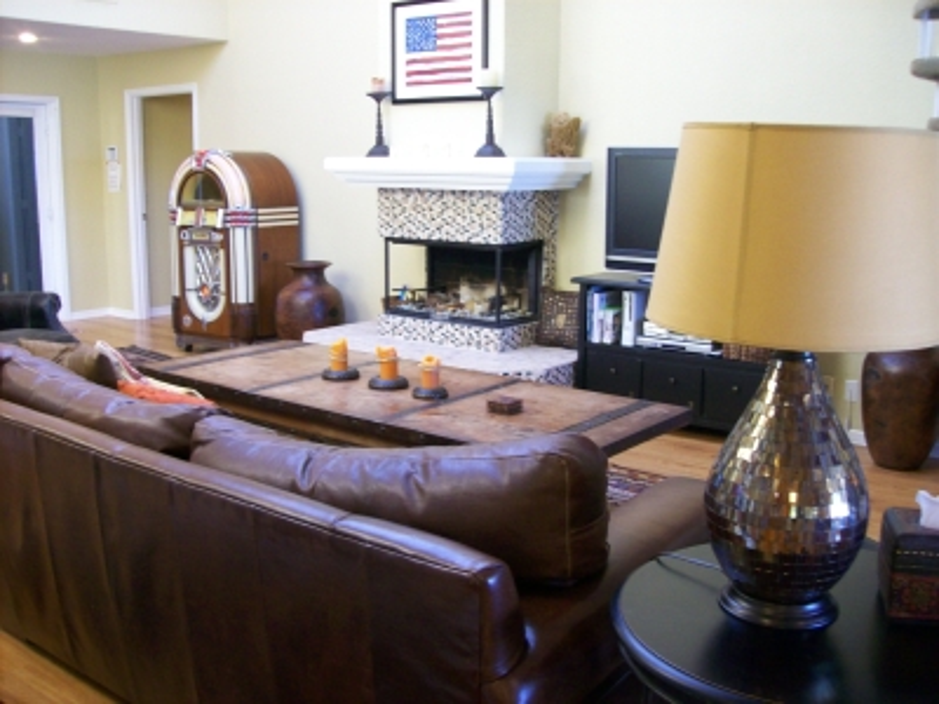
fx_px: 977
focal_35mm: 36
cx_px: 470
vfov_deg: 39.7
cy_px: 352
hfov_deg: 51.4
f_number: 2.7
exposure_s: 1/19.7
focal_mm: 6
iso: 160
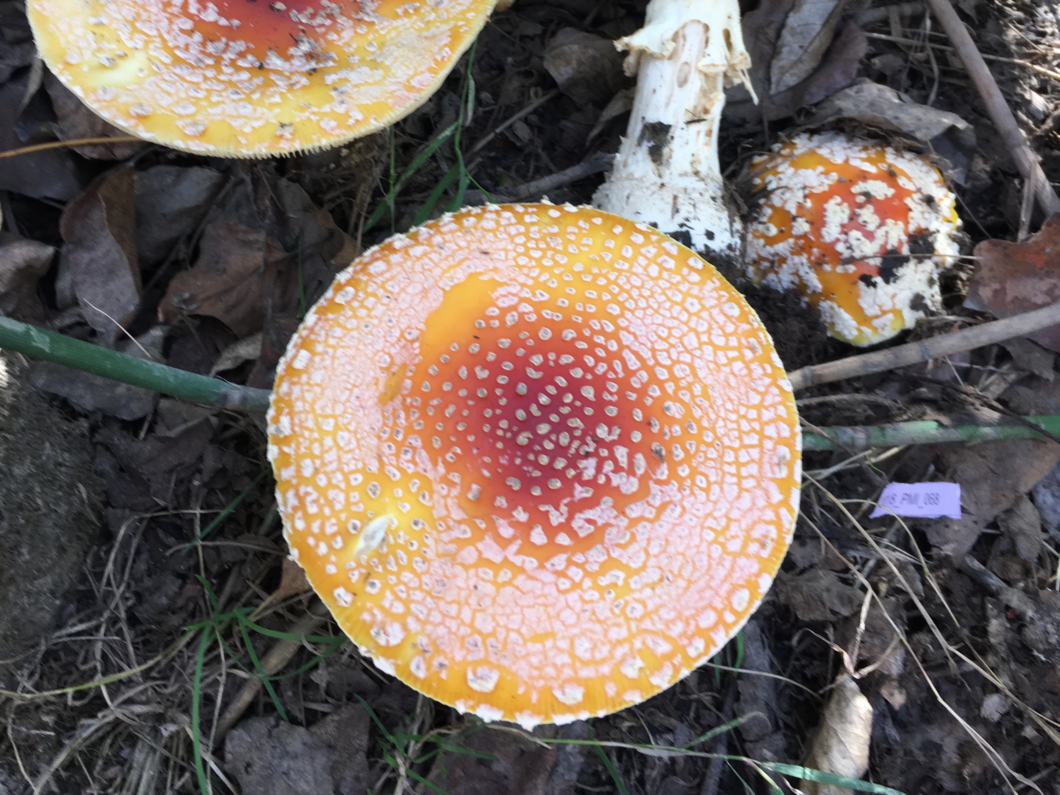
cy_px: 208
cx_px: 533
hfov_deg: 47.9
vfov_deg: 36.1
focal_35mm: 39
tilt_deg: -60.4
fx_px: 1194
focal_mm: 4.15
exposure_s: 1/60
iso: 32
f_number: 2.2
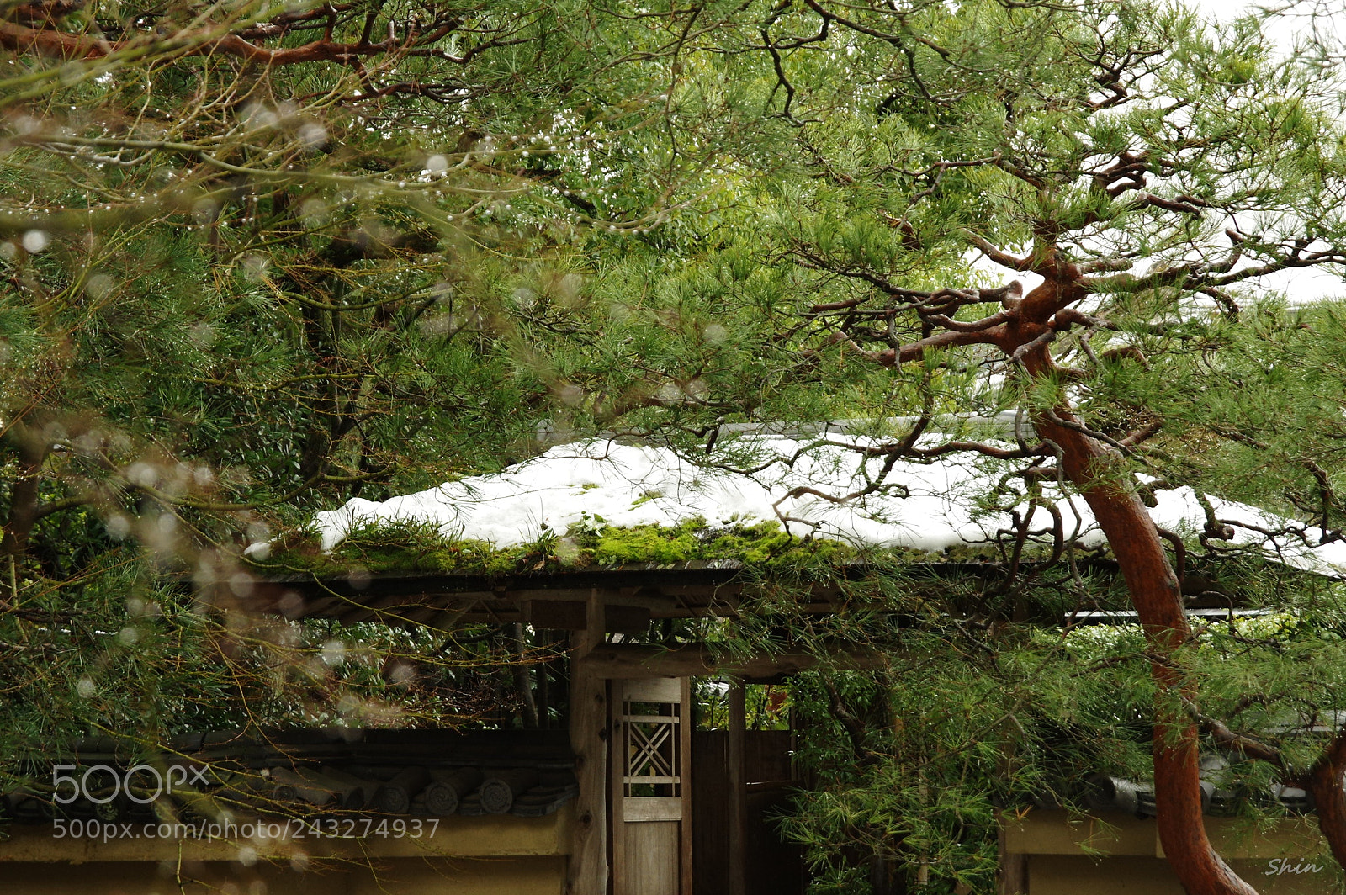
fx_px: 4744
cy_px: 448
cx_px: 673
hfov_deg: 16.1
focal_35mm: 127
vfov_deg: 10.8
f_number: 8
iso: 1600
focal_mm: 85
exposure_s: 1/160
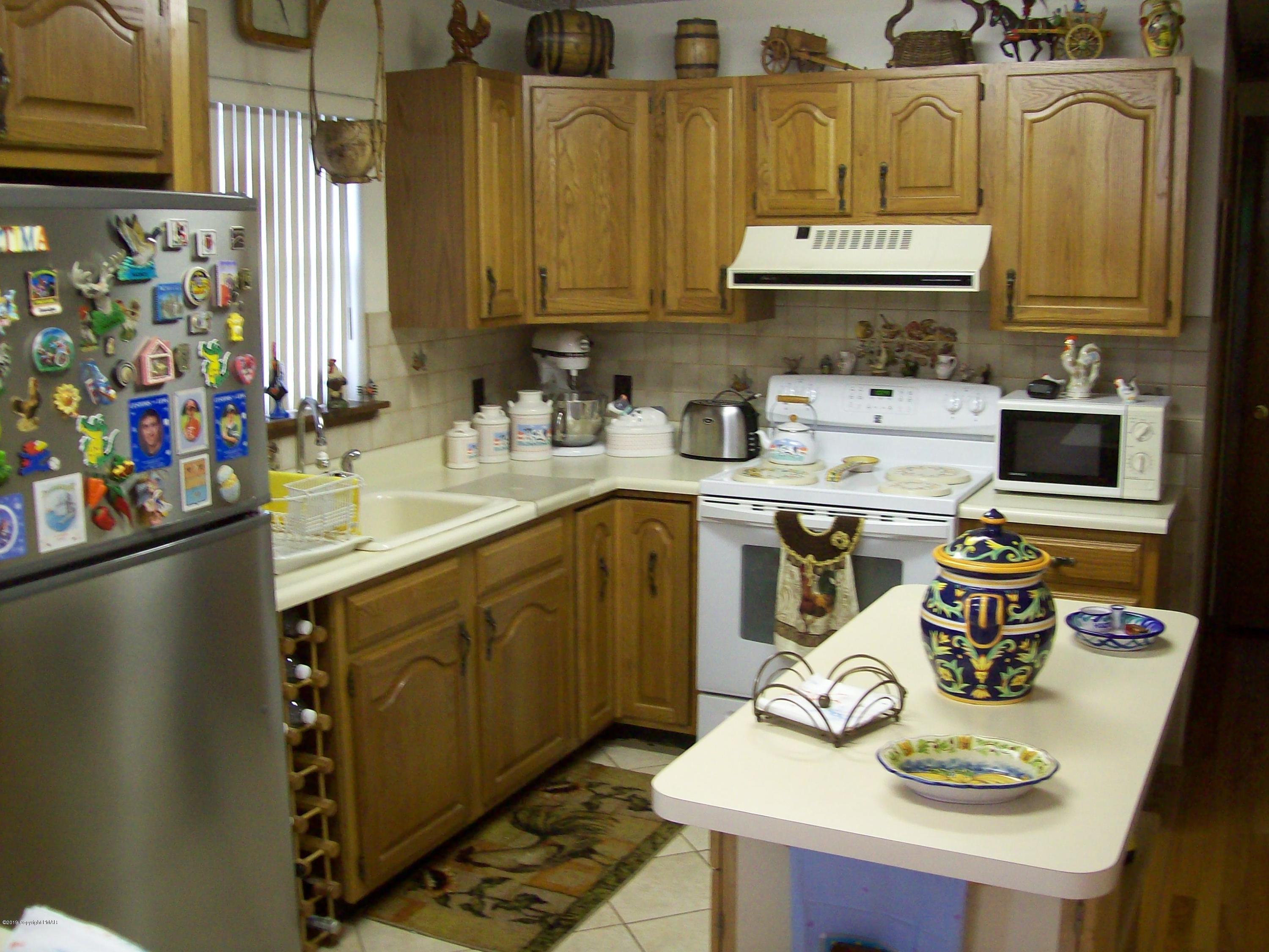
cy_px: 476
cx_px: 634
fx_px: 1320
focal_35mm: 36
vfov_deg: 39.7
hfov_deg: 51.4
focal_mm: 6
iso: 160
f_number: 2.7
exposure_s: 1/12.5
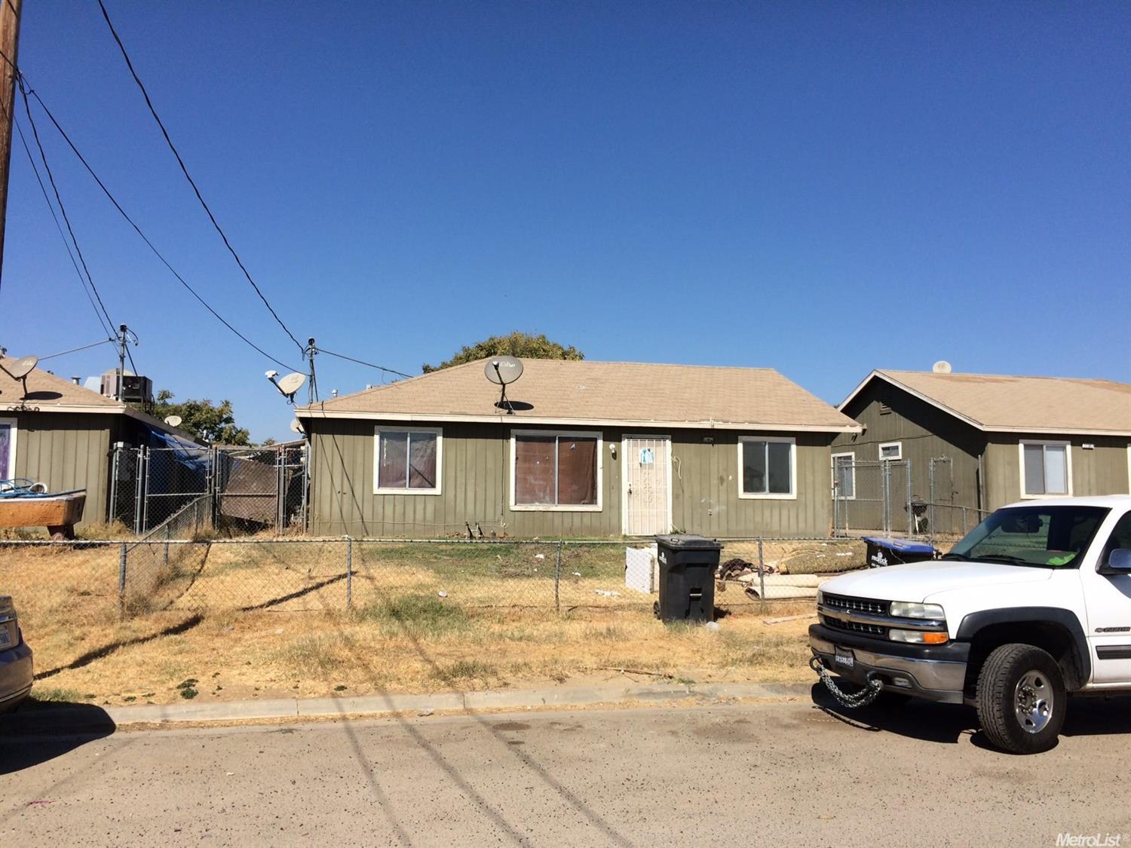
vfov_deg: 48.2
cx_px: 566
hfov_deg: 61.7
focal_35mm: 29
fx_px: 948
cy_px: 424
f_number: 2.2
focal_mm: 4.15
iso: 32
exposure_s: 1/2933
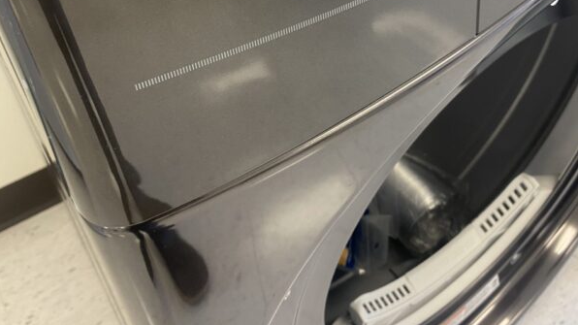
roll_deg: +2.2
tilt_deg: -35.6
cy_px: 16
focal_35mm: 38
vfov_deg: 29.5
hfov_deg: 52.8
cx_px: 288
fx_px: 582
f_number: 1.8
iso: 125
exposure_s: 1/65
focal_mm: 4.25
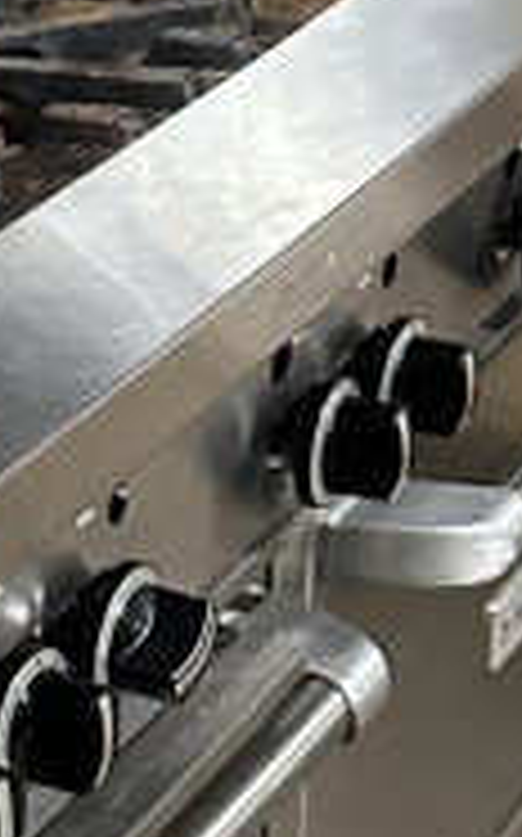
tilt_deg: -24.6
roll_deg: +8.6
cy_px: 569
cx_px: -819
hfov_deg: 10.0
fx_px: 2530
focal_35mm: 111
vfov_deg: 18.7
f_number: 1.78
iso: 800
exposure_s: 1/60
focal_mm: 6.86
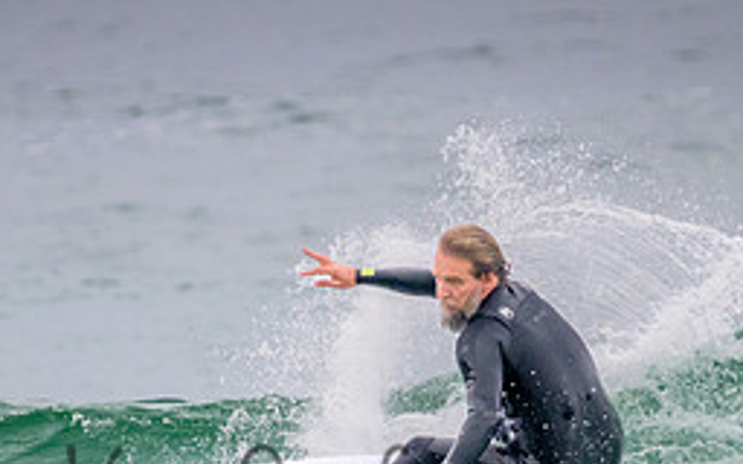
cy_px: 465
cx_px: 366
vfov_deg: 0.7
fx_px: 37441
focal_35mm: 1849
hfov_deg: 1.1
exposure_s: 1/1600
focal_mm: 800
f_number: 11
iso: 2800
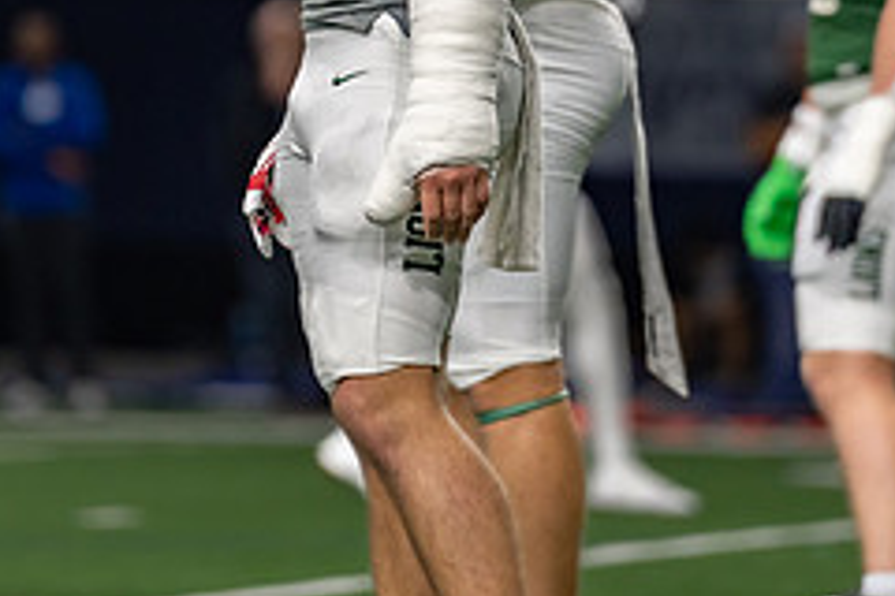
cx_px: 421
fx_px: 12852
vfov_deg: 2.7
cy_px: -11
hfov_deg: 4.0
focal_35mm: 517
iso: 1600
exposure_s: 1/1250
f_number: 2.8
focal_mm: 200
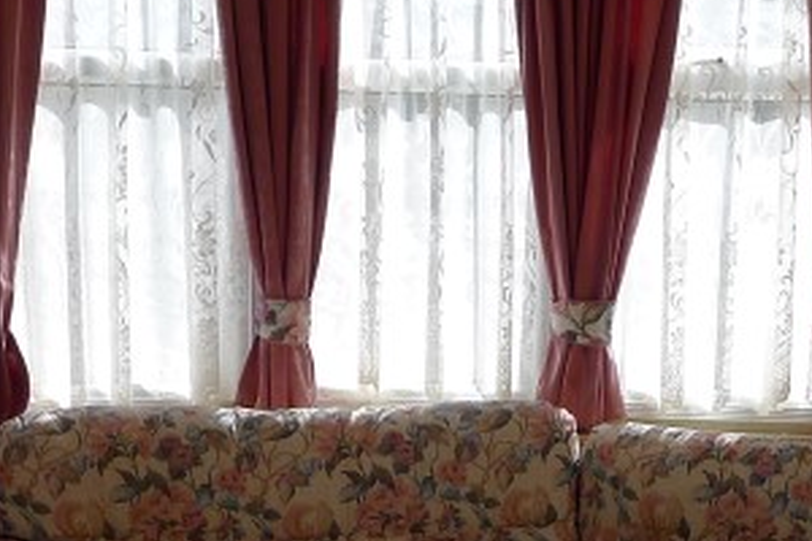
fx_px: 2075
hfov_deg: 22.1
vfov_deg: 14.6
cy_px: 563
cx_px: 443
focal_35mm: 92
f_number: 2.8
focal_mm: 5.1
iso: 80
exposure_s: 1/400
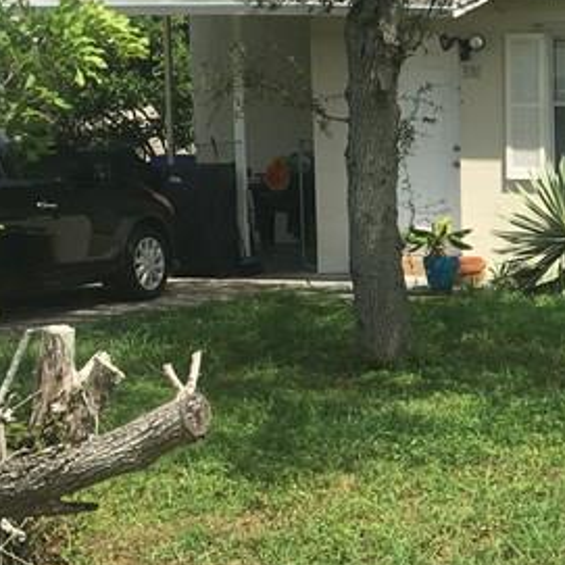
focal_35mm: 97
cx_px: 794
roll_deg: -0.8
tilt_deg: -6.2
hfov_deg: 16.6
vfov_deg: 17.9
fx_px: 1791
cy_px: 357
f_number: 2.2
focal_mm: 4.15
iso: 25
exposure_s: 1/1148
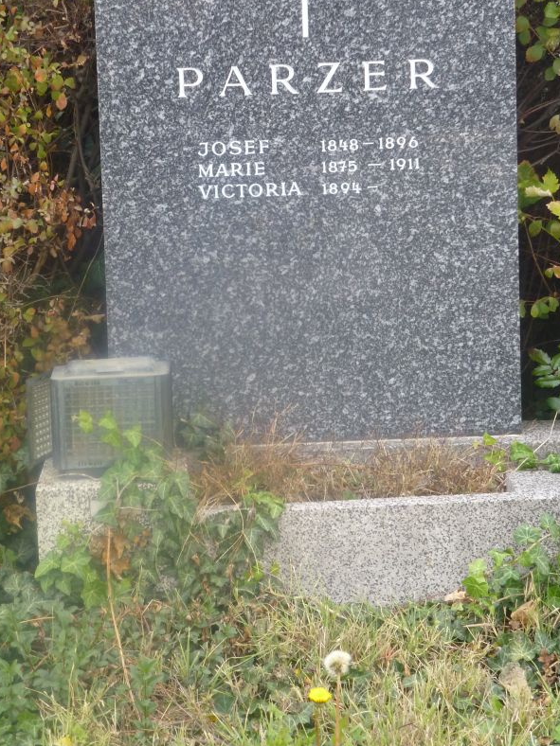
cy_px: 253
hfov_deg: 13.8
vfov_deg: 18.3
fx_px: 2308
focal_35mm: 107
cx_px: 260
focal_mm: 14.2
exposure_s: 1/60
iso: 160
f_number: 5.1
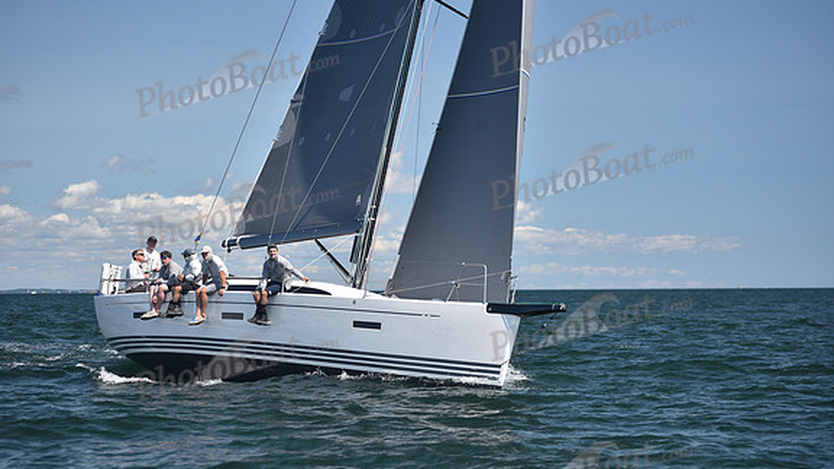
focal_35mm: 95
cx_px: 416
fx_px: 2101
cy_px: 269
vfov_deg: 12.7
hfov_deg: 22.5
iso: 250
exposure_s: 1/2000
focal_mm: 90
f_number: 3.2
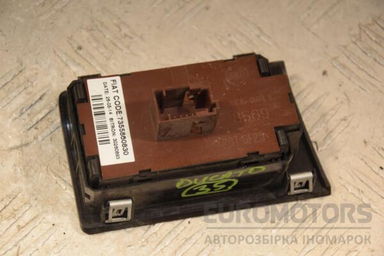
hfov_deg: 17.1
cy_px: 128
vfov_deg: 11.4
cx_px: 192
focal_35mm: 120
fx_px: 1280
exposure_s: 1/200
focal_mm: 80
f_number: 5.3
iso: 800
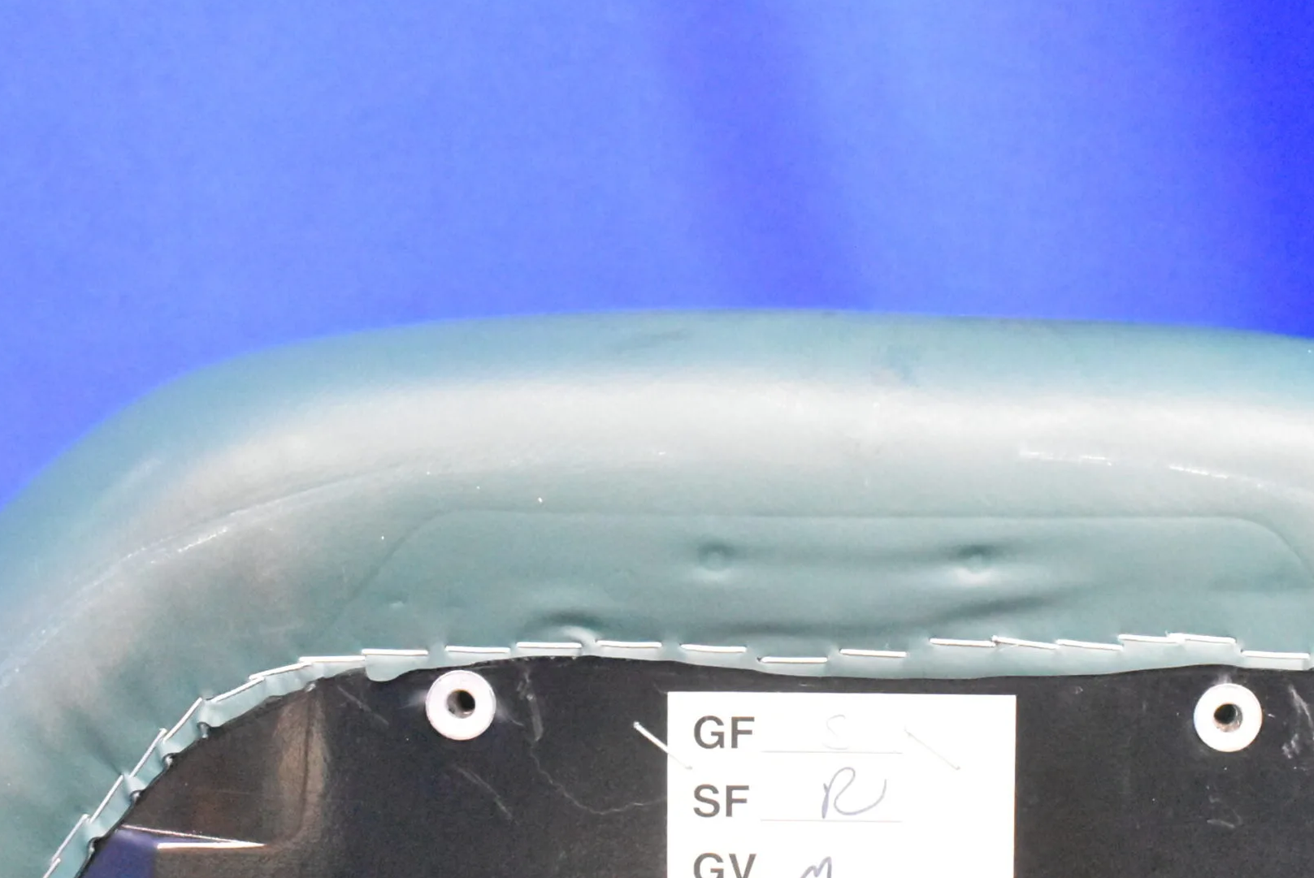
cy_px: 615
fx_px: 2776
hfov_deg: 26.5
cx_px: 865
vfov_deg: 17.9
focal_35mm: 76
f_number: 8
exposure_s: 1/50
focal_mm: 32
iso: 20000
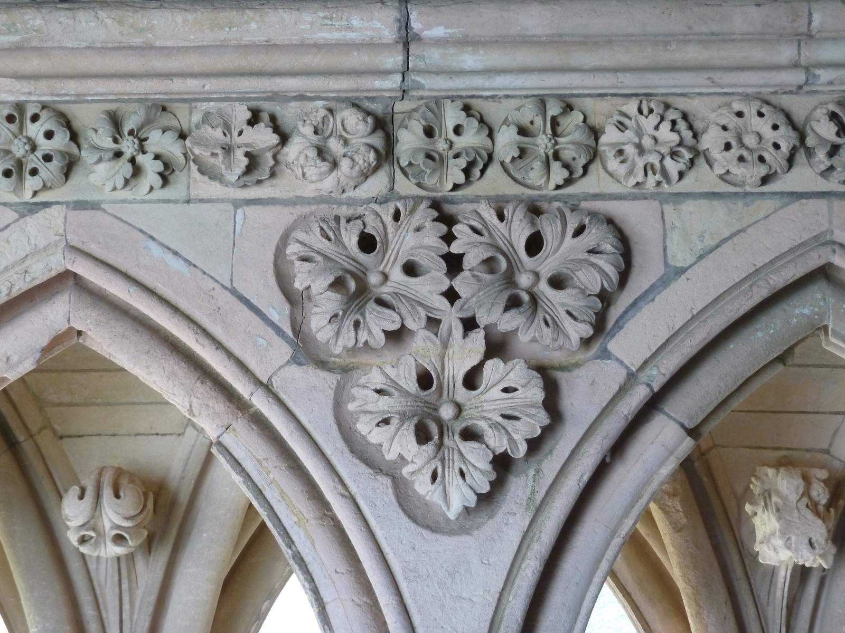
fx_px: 1758
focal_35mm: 72
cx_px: 422
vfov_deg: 20.4
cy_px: 316
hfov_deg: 27.0
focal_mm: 11.9
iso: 250
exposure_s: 1/40
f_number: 4.1
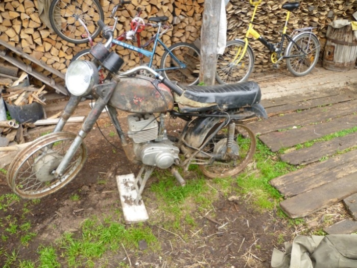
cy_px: 134
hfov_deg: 63.5
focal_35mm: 28
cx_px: 178
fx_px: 289
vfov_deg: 49.7
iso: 125
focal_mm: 5
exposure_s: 1/30
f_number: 2.8
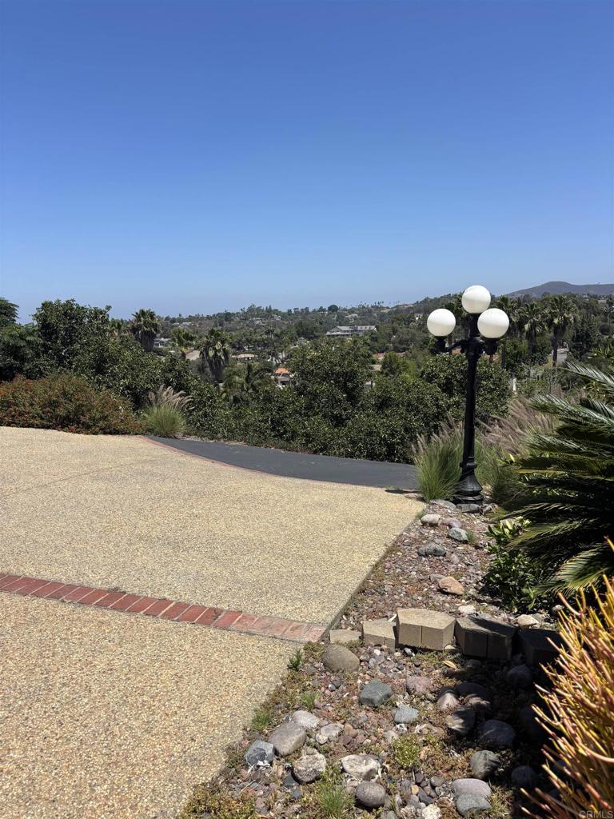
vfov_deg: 67.3
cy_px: 410
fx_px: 615
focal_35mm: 26
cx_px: 307
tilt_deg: -9.3
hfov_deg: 53.1
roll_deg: +1.0
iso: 50
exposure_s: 1/4425
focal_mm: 5.96
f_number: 1.6
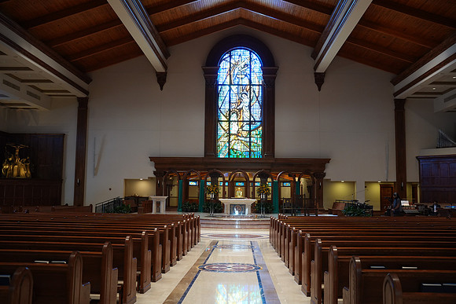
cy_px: 152
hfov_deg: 54.4
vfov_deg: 37.9
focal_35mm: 35
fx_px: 443
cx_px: 228
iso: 2000
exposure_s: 1/100
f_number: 3.5
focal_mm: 35
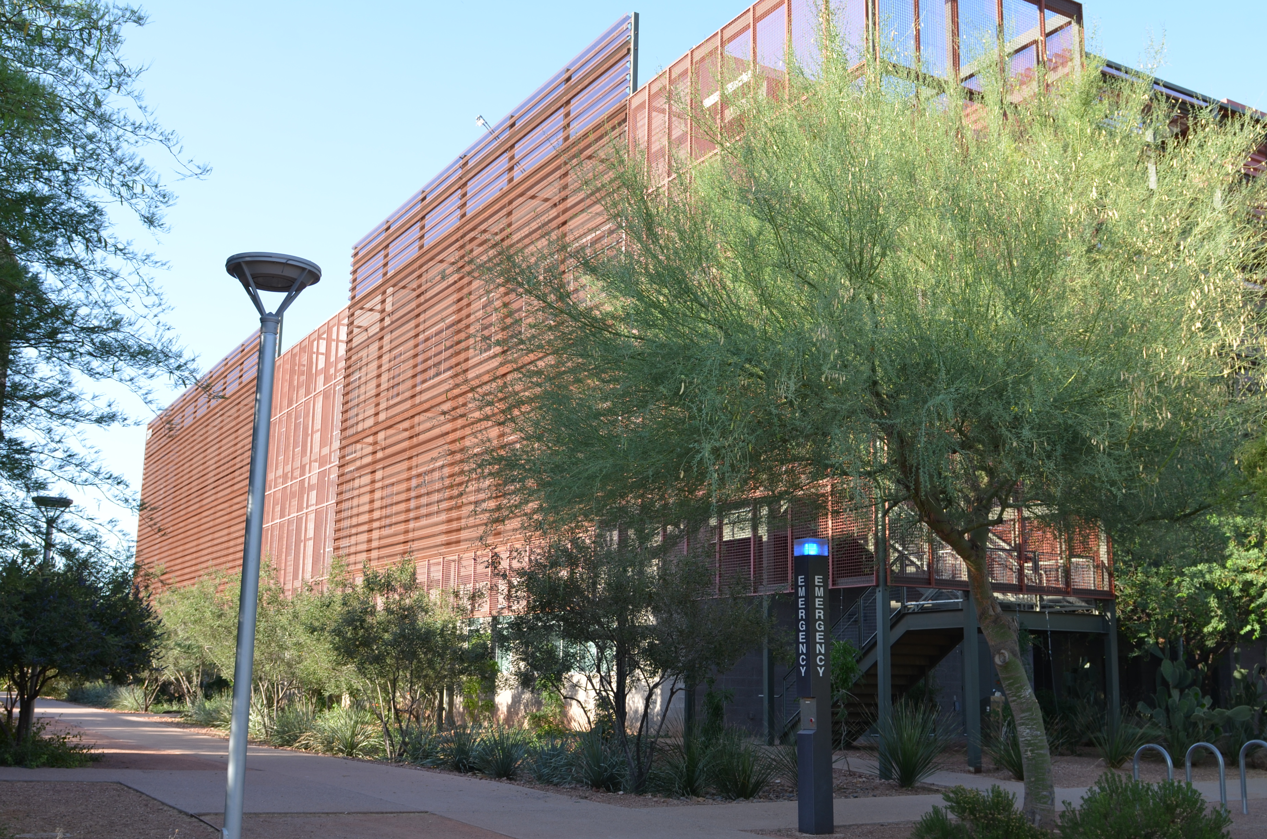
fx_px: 1264
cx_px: 634
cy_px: 420
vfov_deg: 36.7
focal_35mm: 36
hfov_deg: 53.2
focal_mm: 24
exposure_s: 1/125
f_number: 5.6
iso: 125
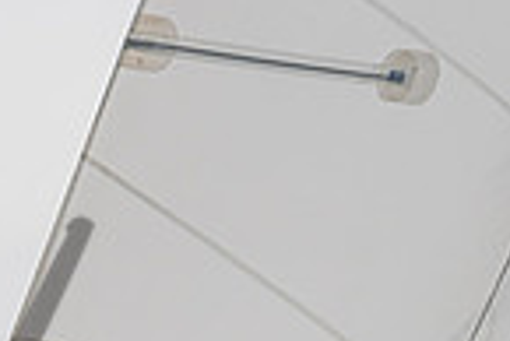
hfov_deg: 2.1
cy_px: 509
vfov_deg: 1.4
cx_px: -42
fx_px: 14096
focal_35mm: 994
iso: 160
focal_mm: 195
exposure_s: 1/640
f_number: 6.3
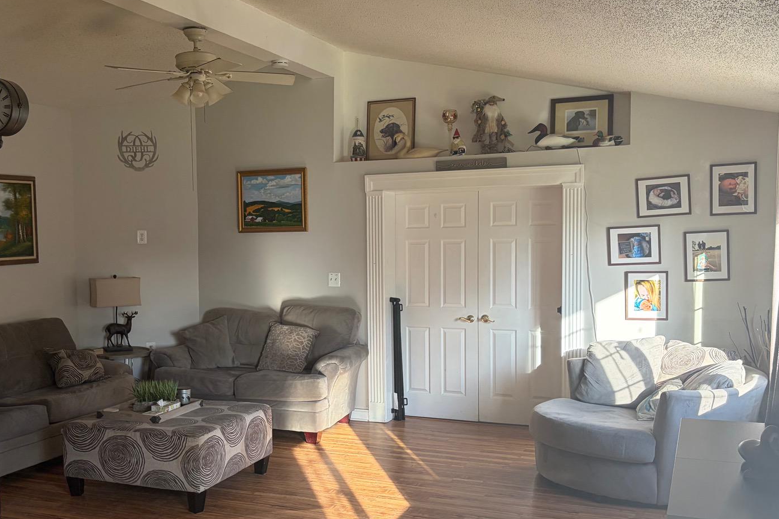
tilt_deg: -5.1
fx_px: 865
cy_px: 288
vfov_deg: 33.4
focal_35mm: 40
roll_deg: +0.9
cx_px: 304
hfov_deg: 48.1
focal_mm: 5.96
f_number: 1.6
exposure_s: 1/168
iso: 125
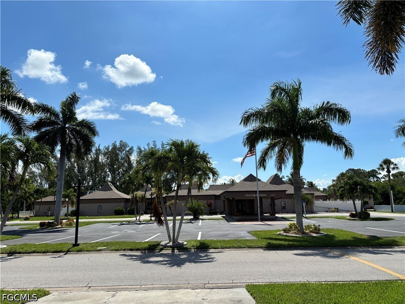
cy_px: 152
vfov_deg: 53.1
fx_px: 304
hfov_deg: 67.3
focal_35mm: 26
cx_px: 202
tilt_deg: +8.9
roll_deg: +1.7
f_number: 1.6
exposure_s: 1/6329
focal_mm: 5.96
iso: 50
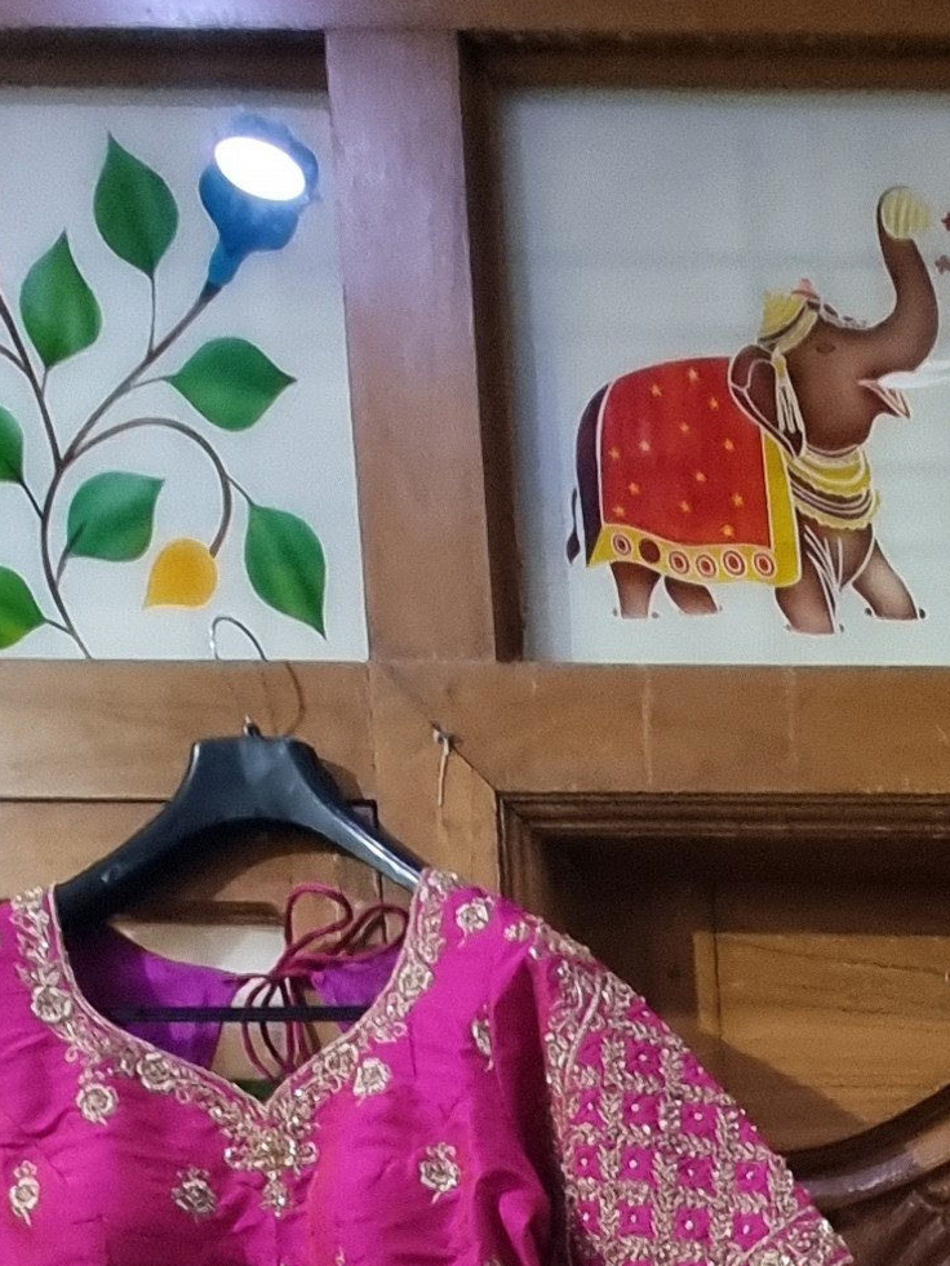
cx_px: 1518
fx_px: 1939
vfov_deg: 23.0
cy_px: 2194
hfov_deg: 21.7
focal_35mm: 53
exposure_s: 1/25
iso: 640
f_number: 2.2
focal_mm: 2.2
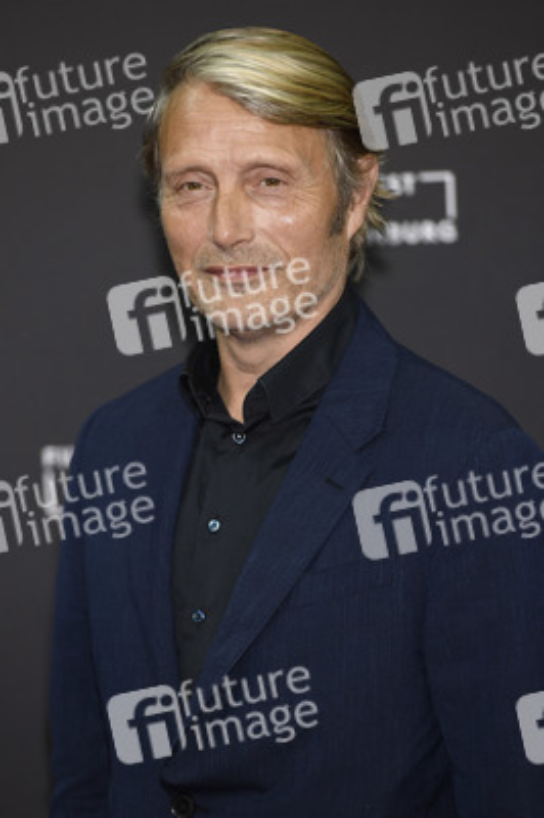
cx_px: 272
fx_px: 4541
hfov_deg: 6.9
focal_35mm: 200
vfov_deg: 10.3
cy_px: 409
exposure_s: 1/400
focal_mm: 200
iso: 640
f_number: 4
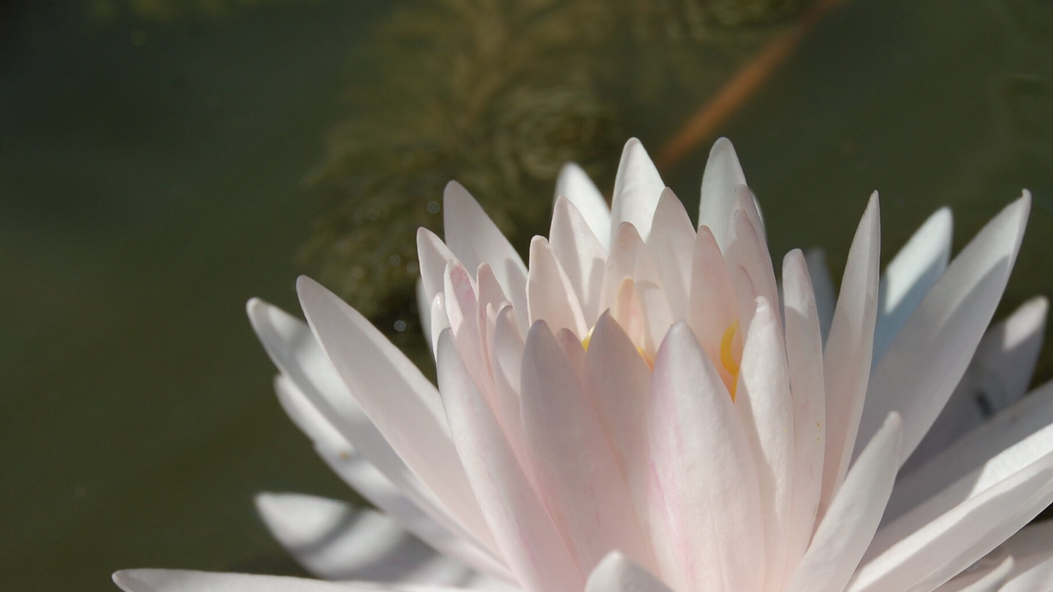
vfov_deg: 11.0
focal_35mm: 110
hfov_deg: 19.4
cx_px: 677
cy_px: 487
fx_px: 3072
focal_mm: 50
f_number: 10
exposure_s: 1/400
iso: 200
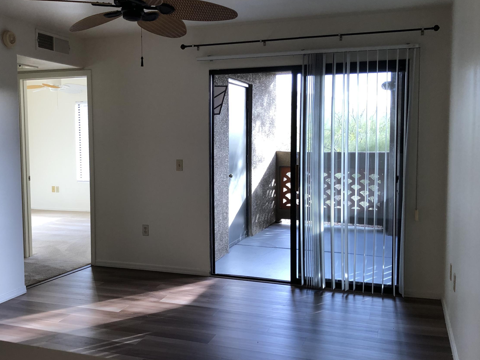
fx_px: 527
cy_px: 180
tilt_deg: -3.8
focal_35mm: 38
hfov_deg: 48.7
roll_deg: -0.1
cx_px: 196
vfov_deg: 37.7
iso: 25
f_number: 1.8
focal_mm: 3.99
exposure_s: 1/40
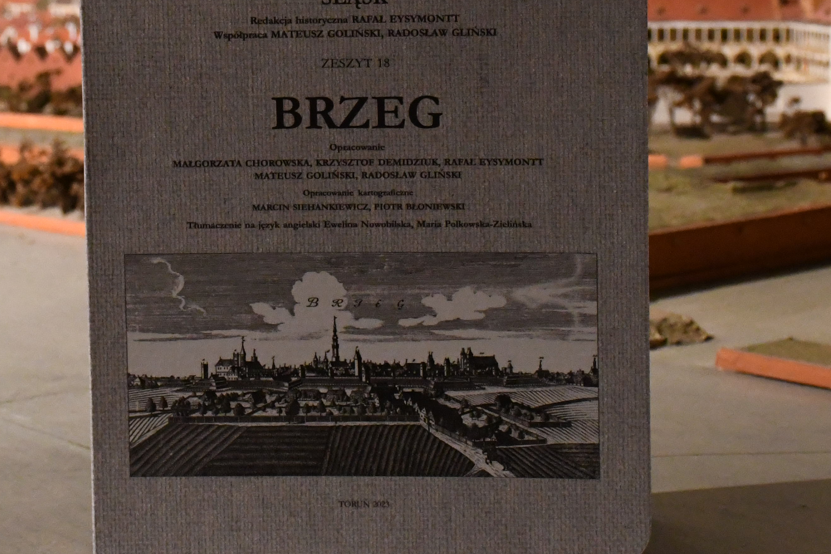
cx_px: 373
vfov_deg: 11.4
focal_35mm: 120
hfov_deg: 17.1
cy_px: 71
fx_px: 2770
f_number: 6.3
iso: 5600
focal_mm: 38
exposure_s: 1/60
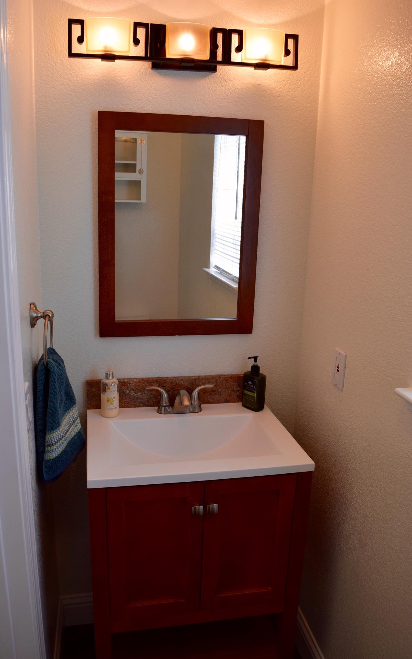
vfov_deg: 66.5
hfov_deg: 44.5
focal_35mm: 28
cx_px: 190
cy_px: 332
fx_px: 503
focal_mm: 18
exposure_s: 1/125
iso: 400
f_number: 5.6
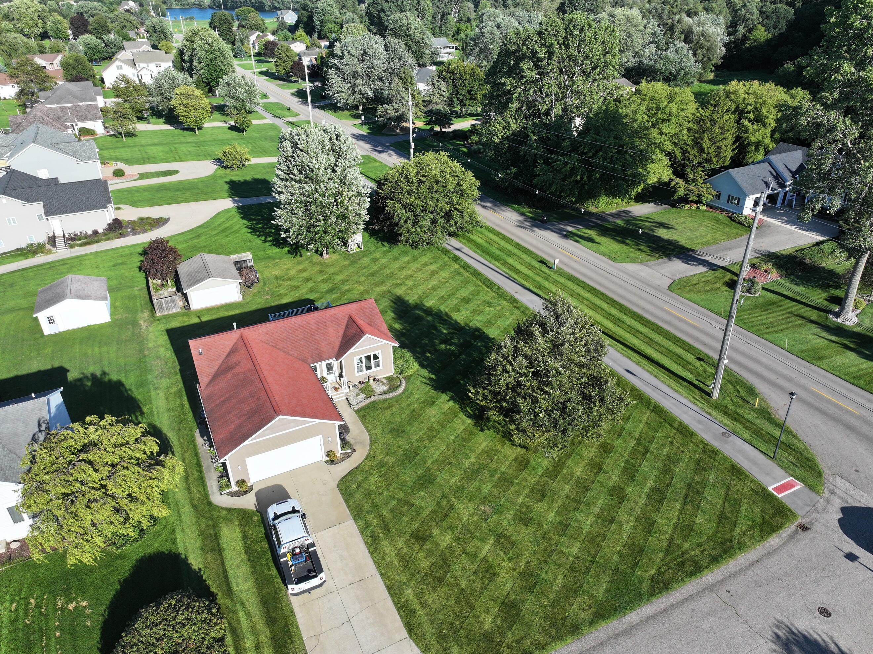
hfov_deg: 71.6
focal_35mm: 24
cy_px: 327
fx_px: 605
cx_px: 436
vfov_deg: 56.8
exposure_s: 1/2000
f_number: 2.8
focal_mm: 12.29
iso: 190
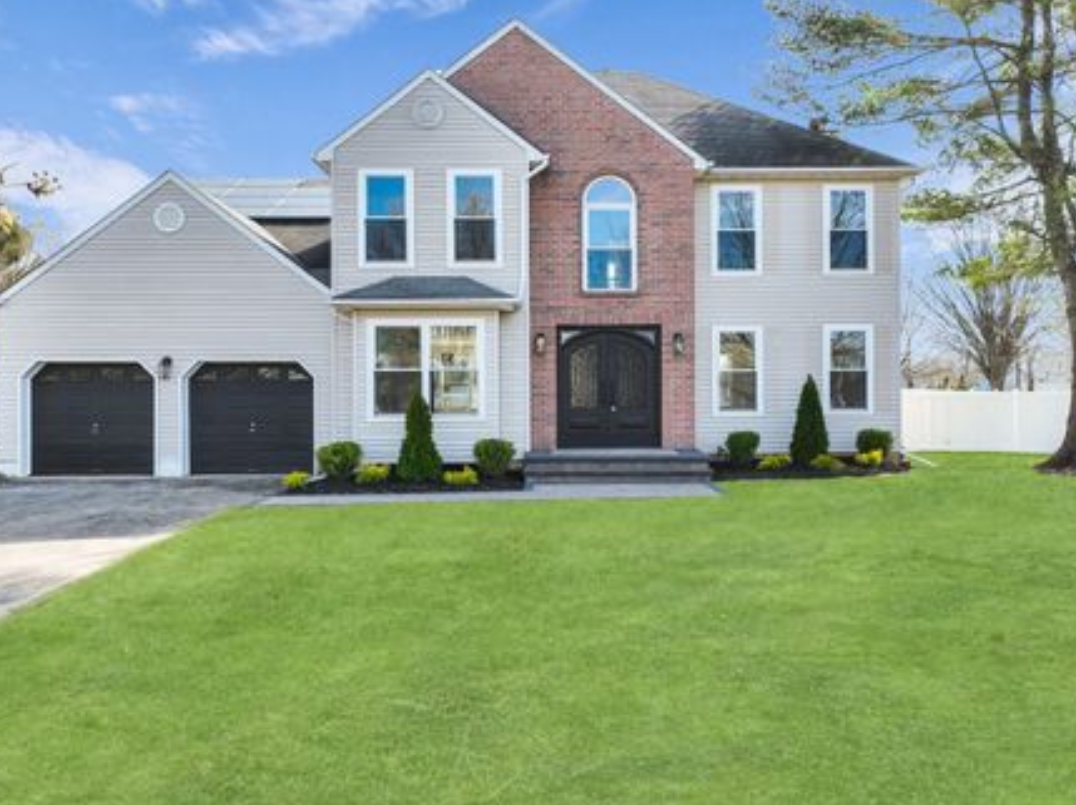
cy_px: 399
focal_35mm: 28
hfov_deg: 63.4
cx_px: 574
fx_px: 870
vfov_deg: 49.7
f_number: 2.8
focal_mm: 12.29
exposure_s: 1/1250
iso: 400
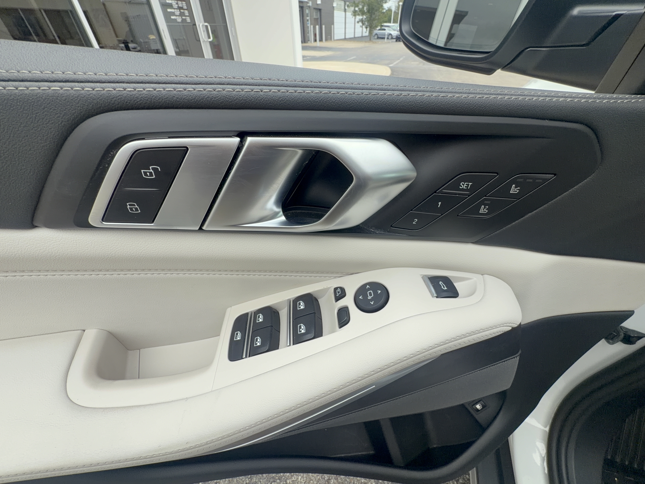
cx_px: 322
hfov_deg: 102.1
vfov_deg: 85.7
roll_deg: +4.1
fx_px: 261
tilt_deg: -39.0
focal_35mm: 14
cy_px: 242
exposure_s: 1/121
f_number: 2.2
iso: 20
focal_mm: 2.22
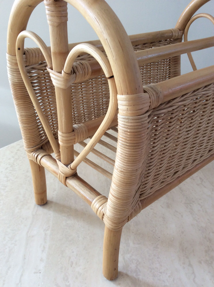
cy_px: 144
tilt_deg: -31.0
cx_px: 107
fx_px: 264
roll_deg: +0.4
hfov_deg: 44.1
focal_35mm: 32
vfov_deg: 56.9
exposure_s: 1/25
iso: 50
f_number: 2.4
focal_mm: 3.3
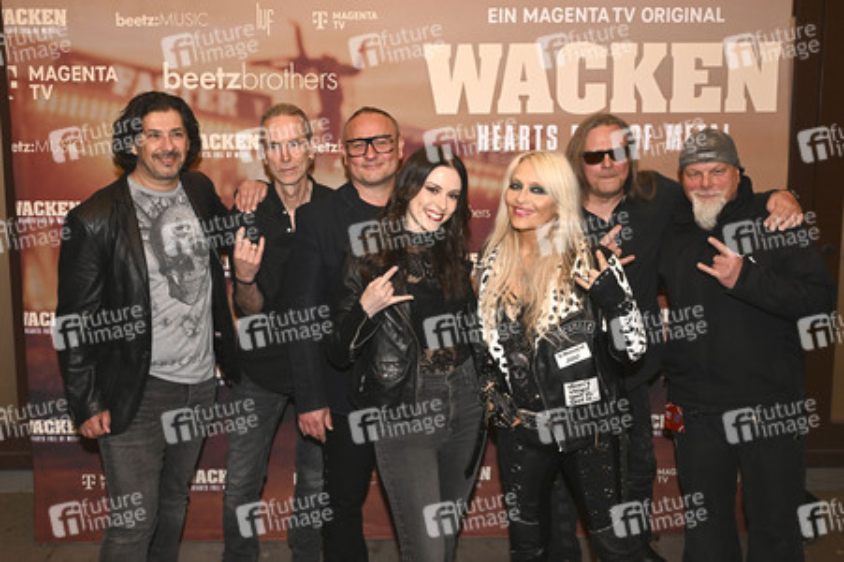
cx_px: 422
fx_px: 785
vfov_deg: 39.4
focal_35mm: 34
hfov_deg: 56.5
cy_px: 281
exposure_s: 1/160
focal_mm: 33.5
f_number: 5.6
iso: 2000
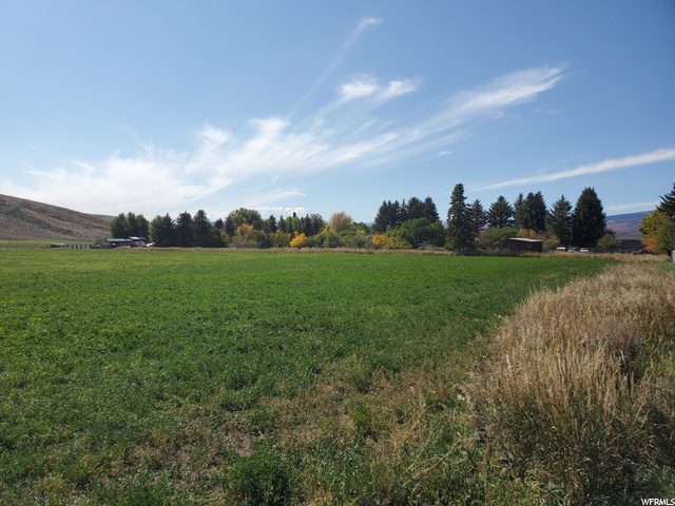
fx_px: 507
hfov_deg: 67.3
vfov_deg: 53.1
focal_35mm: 26
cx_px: 338
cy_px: 253
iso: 50
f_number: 2.4
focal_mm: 4.3
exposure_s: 1/1946
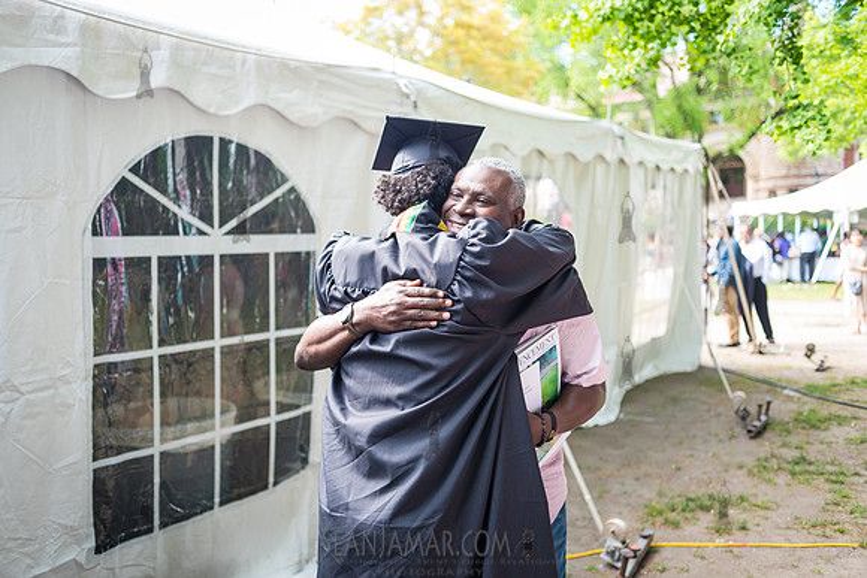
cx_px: 434
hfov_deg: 54.4
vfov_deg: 37.9
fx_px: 843
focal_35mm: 35
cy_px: 289
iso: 1600
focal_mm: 35
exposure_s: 1/1600
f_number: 2.8
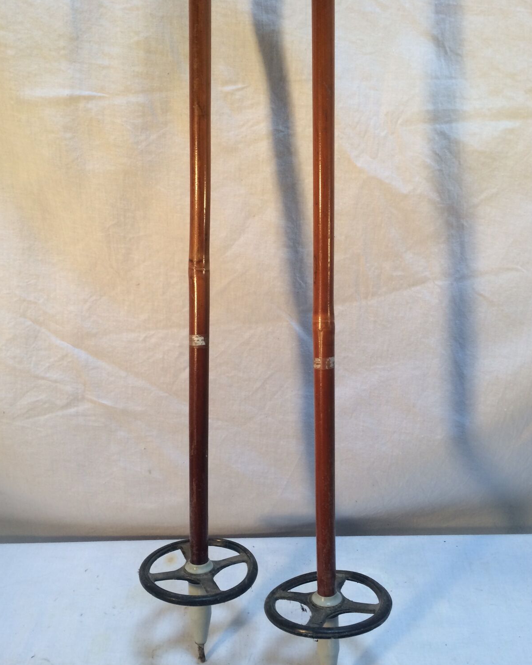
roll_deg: +1.6
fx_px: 610
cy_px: 349
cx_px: 271
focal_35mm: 31
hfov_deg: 47.1
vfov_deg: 57.2
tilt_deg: -23.8
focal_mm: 4.15
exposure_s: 1/33
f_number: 2.2
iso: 40
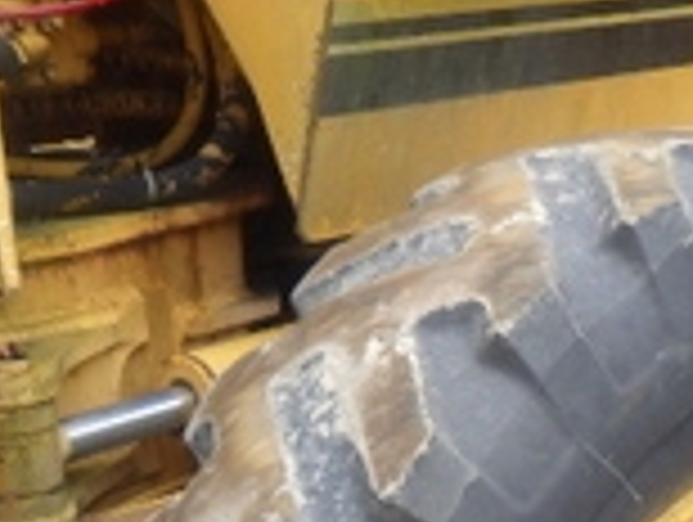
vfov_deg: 16.3
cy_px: 644
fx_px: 1744
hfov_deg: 22.4
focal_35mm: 87
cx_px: 446
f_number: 4.2
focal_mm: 5
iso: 125
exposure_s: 1/160
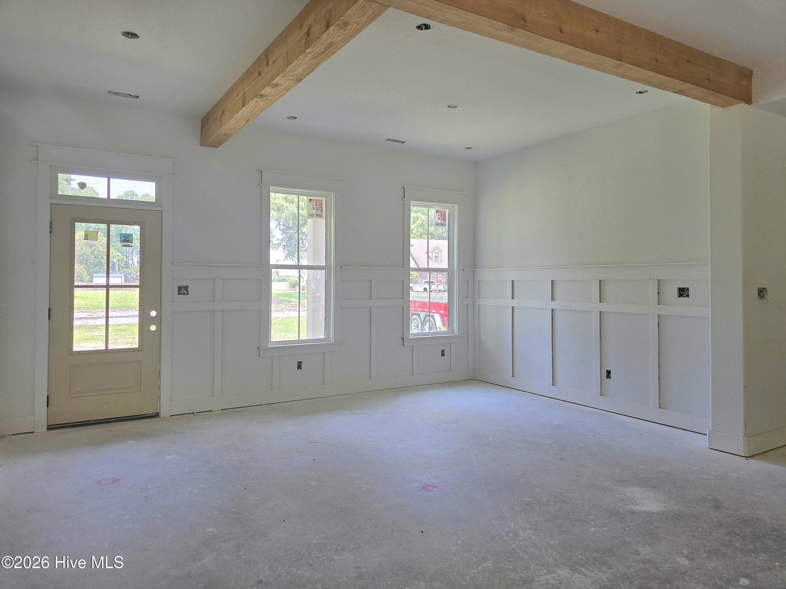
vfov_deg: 58.9
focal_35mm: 23
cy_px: 294
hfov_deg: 73.9
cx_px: 393
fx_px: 522
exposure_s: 1/182
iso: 40
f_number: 1.7
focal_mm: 6.3
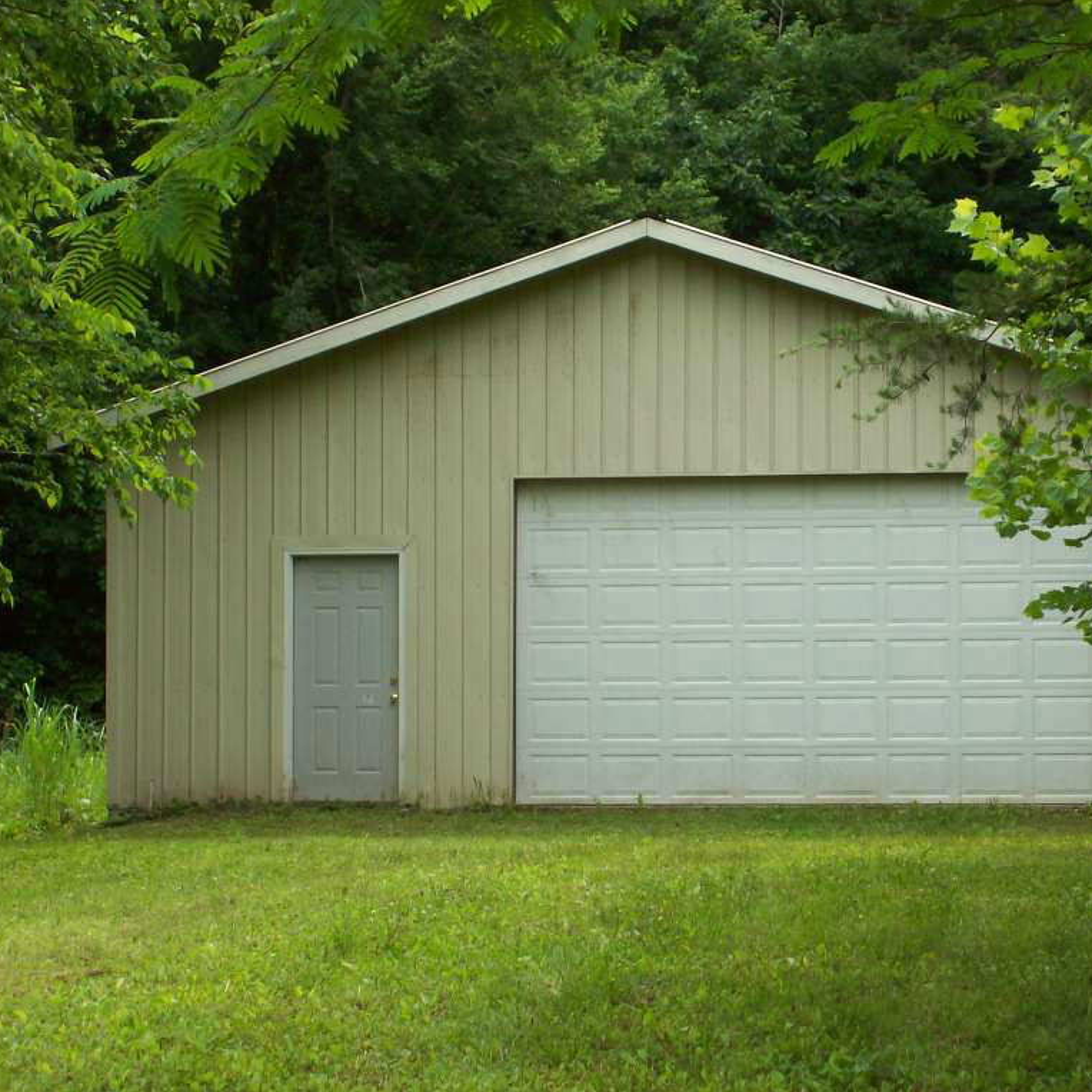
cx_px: 653
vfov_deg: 13.6
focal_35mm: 128
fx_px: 4568
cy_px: 546
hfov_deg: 13.6
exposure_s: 1/161
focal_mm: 18
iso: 80
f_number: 4.8
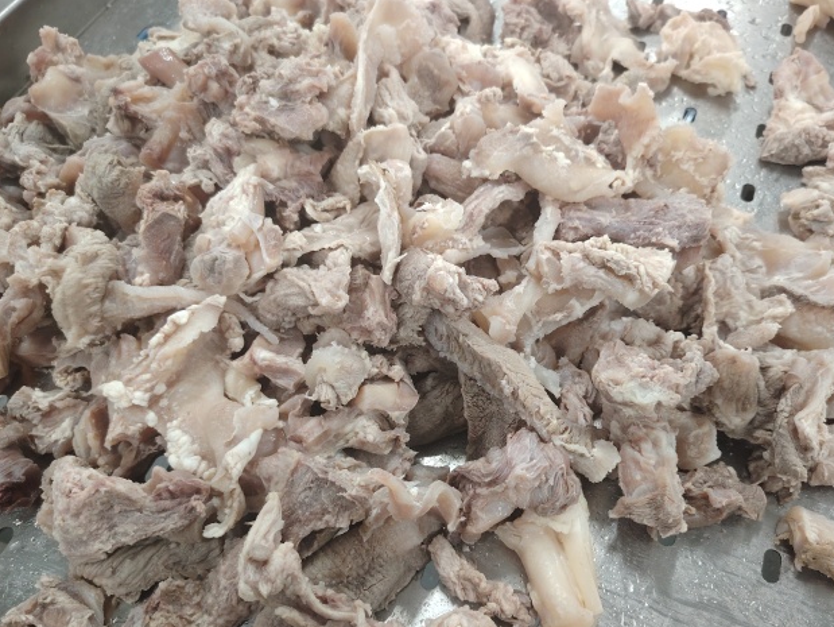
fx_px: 747
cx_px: 461
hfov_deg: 58.2
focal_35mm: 31
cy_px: 353
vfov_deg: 45.4
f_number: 1.75
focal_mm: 5.25
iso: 3291
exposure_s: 1/100
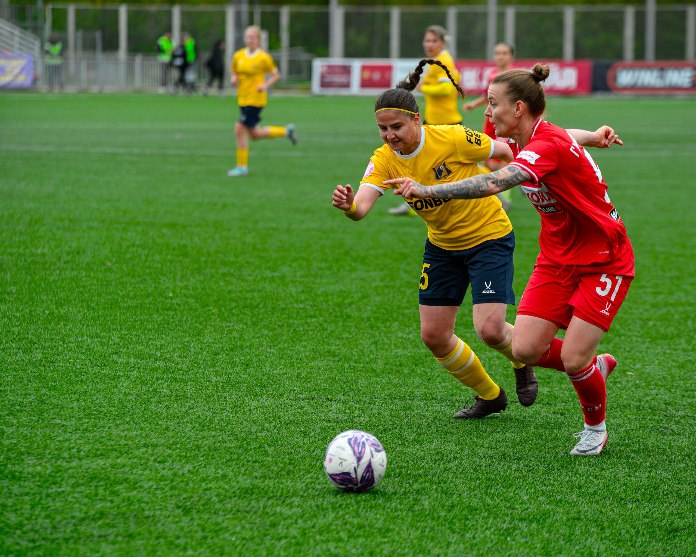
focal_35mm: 215
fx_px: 4428
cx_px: 367
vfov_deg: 7.2
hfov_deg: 9.0
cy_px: 282
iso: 1000
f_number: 4.5
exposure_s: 1/4000
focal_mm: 175
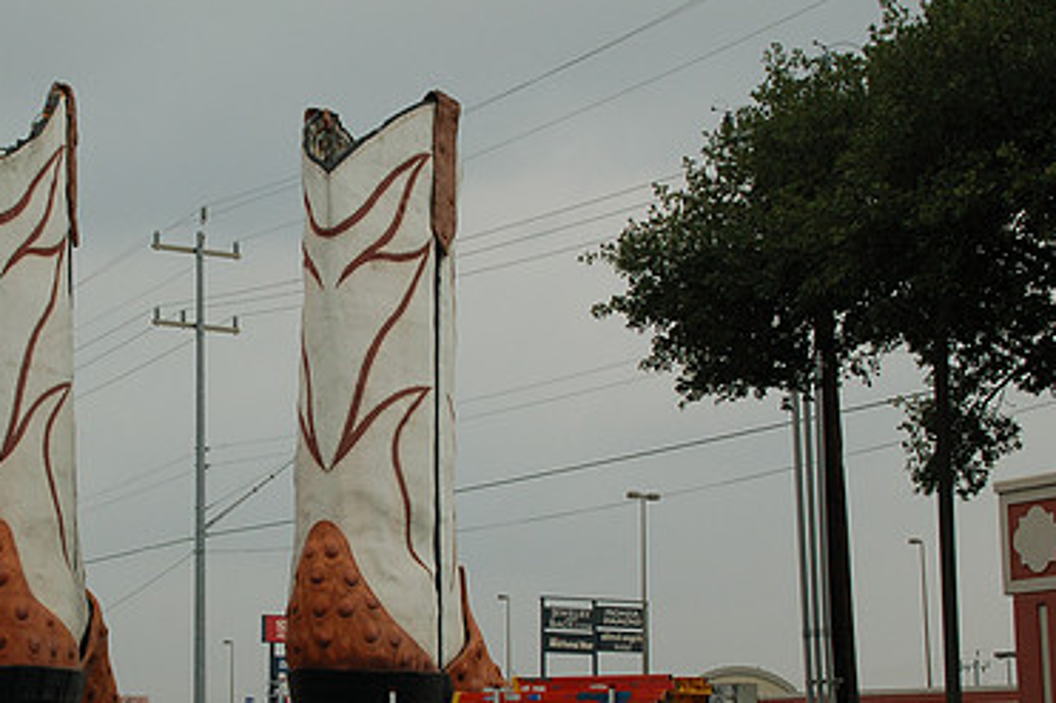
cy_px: 393
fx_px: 2609
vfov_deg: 15.3
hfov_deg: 22.7
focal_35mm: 89
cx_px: 285
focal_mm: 38
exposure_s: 1/250
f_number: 8
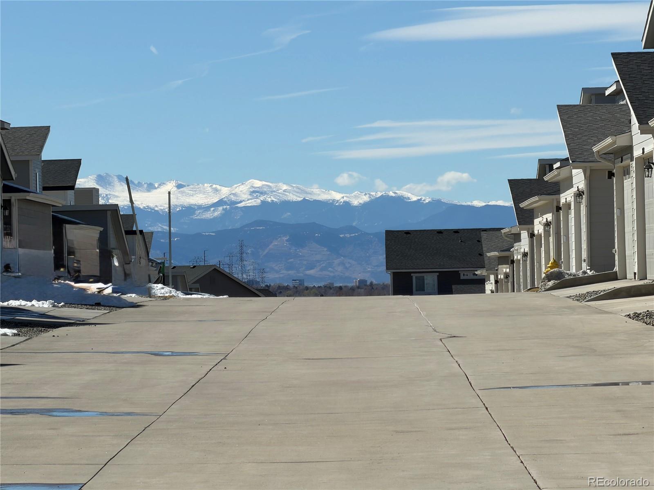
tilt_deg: -0.2
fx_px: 3779
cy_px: 245
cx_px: 327
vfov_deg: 7.4
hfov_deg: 9.9
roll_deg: +1.7
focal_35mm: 200
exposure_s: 1/1072
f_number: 2.8
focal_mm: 16.89
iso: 16
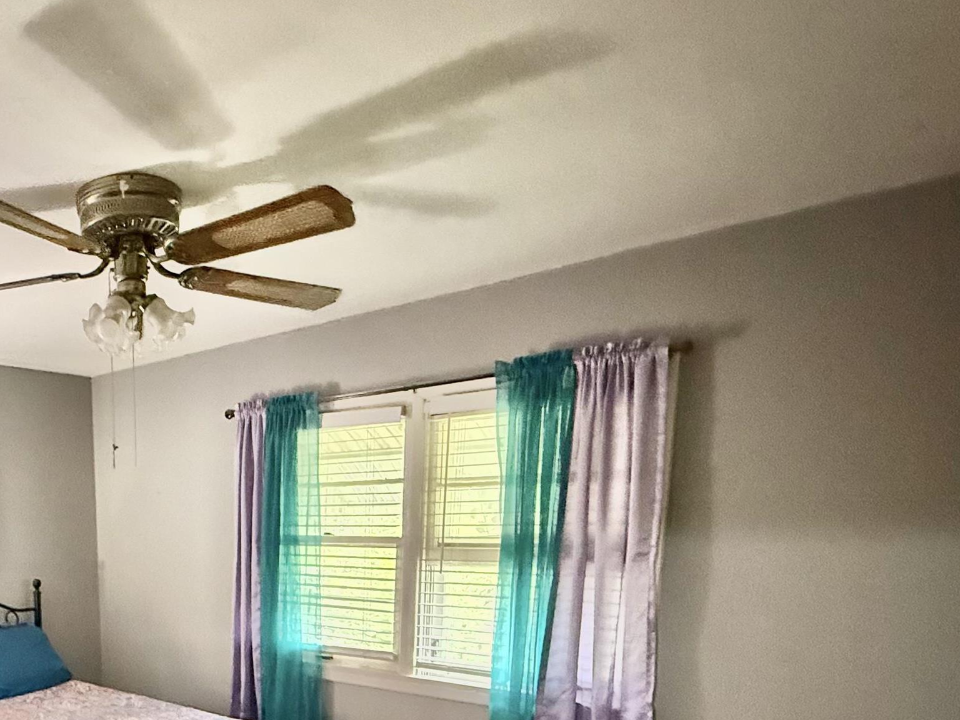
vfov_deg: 45.0
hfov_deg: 57.5
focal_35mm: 28
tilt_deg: -9.9
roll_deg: +1.2
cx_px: 159
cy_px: 652
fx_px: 777
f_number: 2.2
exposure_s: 1/40
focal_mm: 2.22
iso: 1250
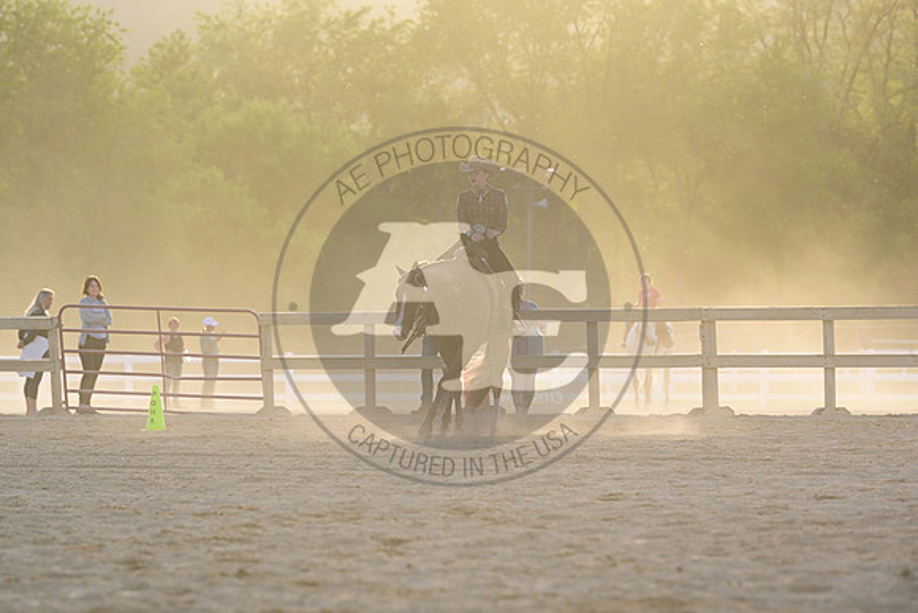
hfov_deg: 10.3
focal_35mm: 200
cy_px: 306
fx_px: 5101
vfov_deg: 6.9
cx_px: 459
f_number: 5.6
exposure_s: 1/1600
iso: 1250
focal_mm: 200
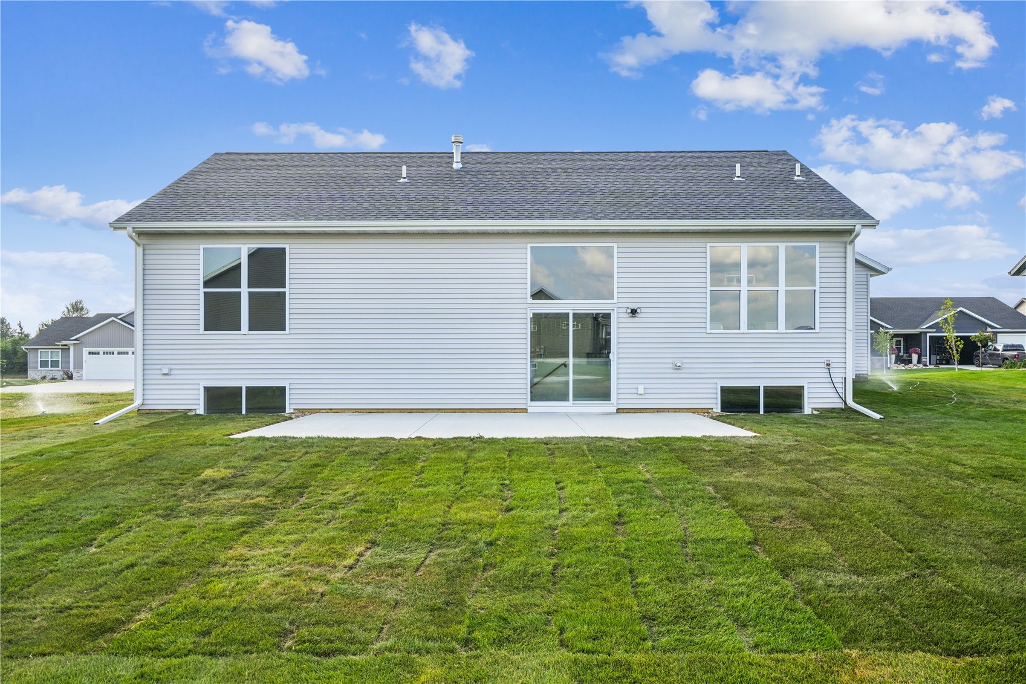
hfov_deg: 63.7
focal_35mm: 29
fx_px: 826
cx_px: 513
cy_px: 342
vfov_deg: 45.0
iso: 400
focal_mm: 29
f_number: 10
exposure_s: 1/400
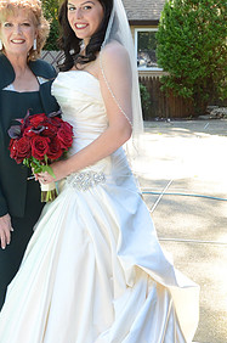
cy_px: 158
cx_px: 87
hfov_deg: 19.1
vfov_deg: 28.5
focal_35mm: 71
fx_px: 674
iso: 500
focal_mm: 23
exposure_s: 1/100
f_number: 5.6
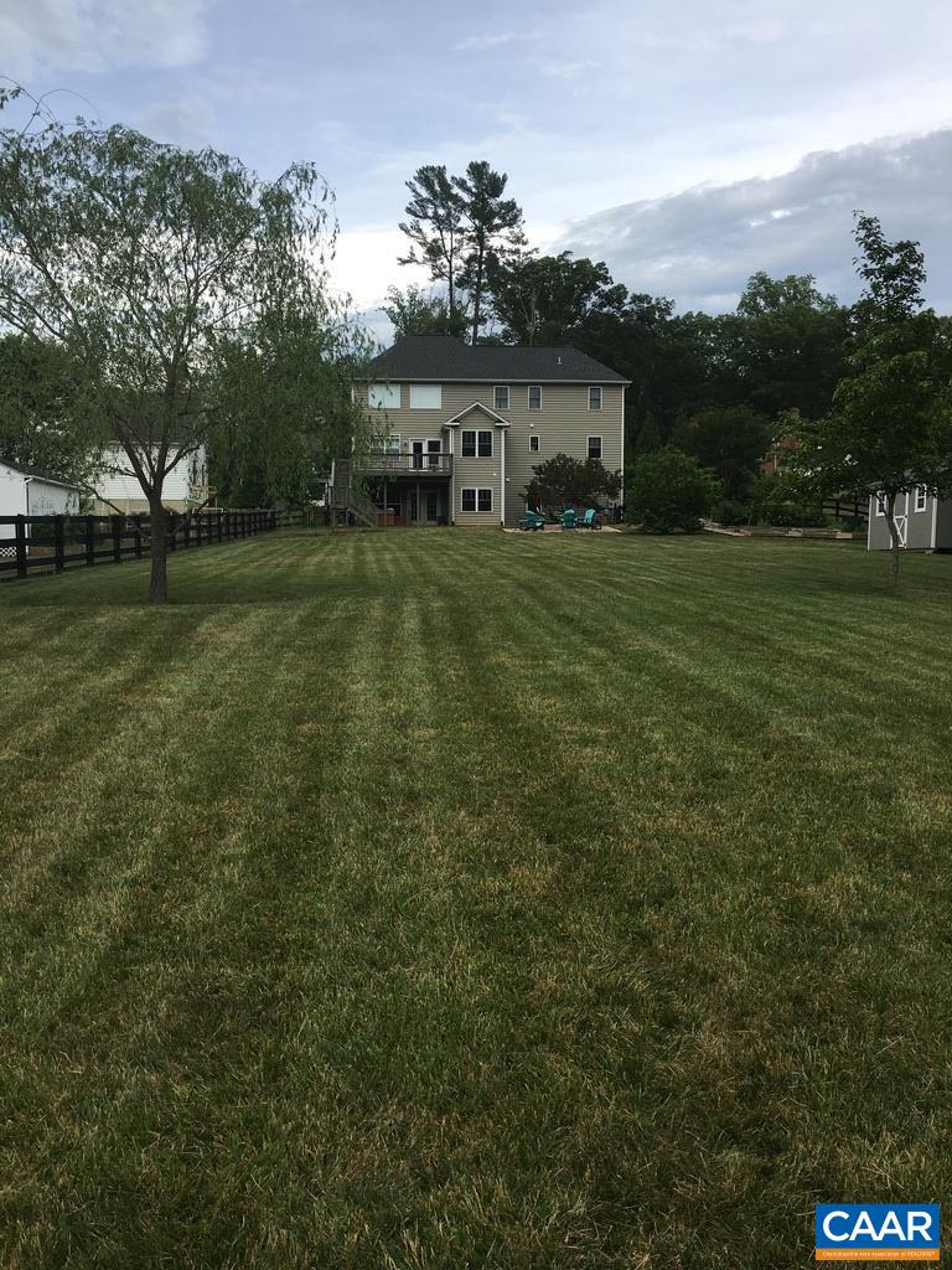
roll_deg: +0.3
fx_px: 1063
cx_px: 476
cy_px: 635
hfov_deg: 48.2
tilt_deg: -1.6
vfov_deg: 61.7
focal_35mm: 29
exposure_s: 1/927
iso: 25
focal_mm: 4.15
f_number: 2.2
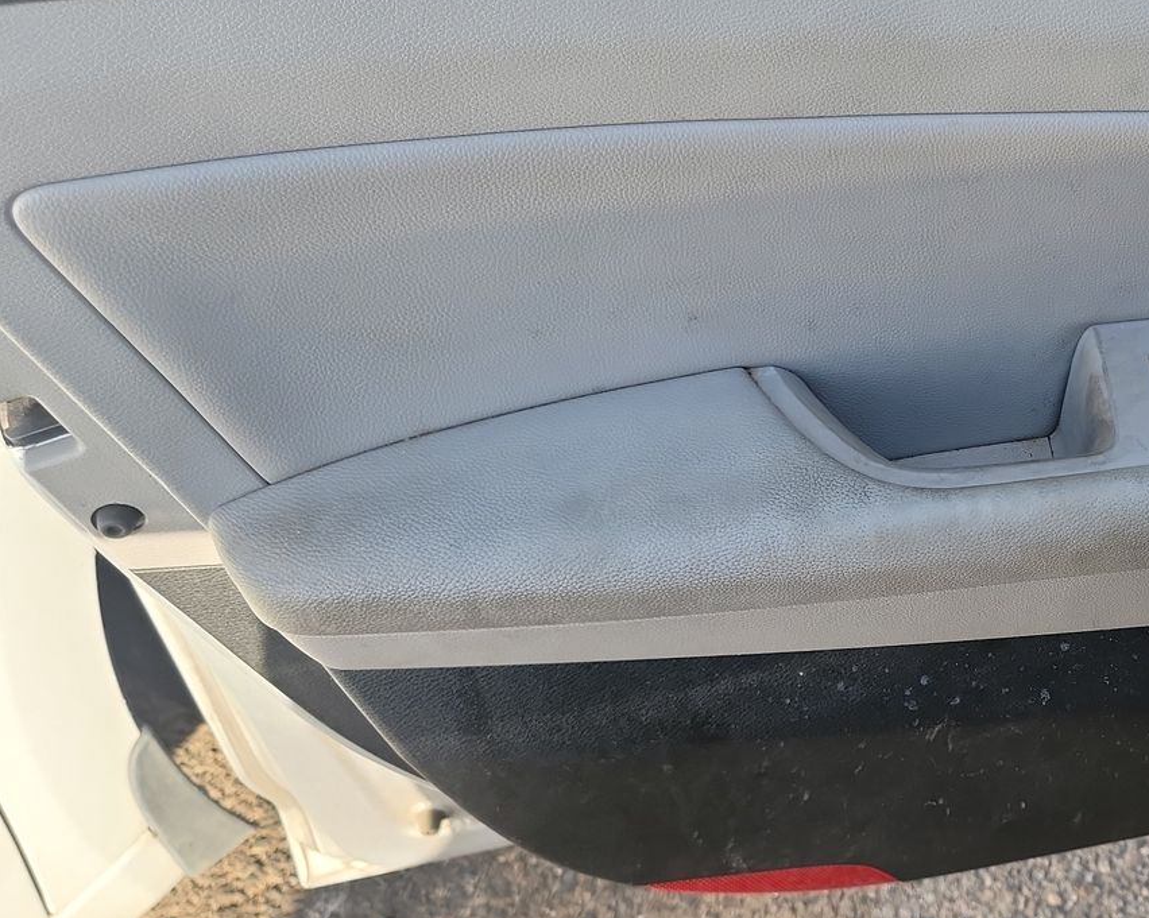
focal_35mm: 44
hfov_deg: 38.8
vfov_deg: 34.1
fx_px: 1496
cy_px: 448
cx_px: 1055
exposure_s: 1/119
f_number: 1.8
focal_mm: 6.7
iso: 56
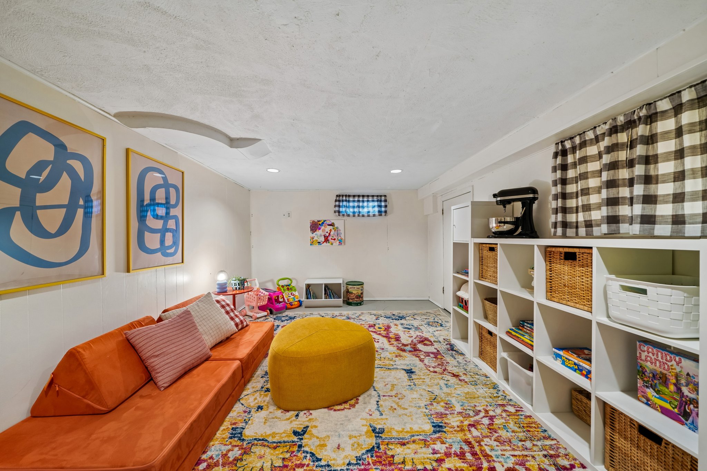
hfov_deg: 112.6
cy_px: 236
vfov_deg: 90.0
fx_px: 236
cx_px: 354
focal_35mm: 12
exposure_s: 1/3.33
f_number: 8
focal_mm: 12
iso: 250
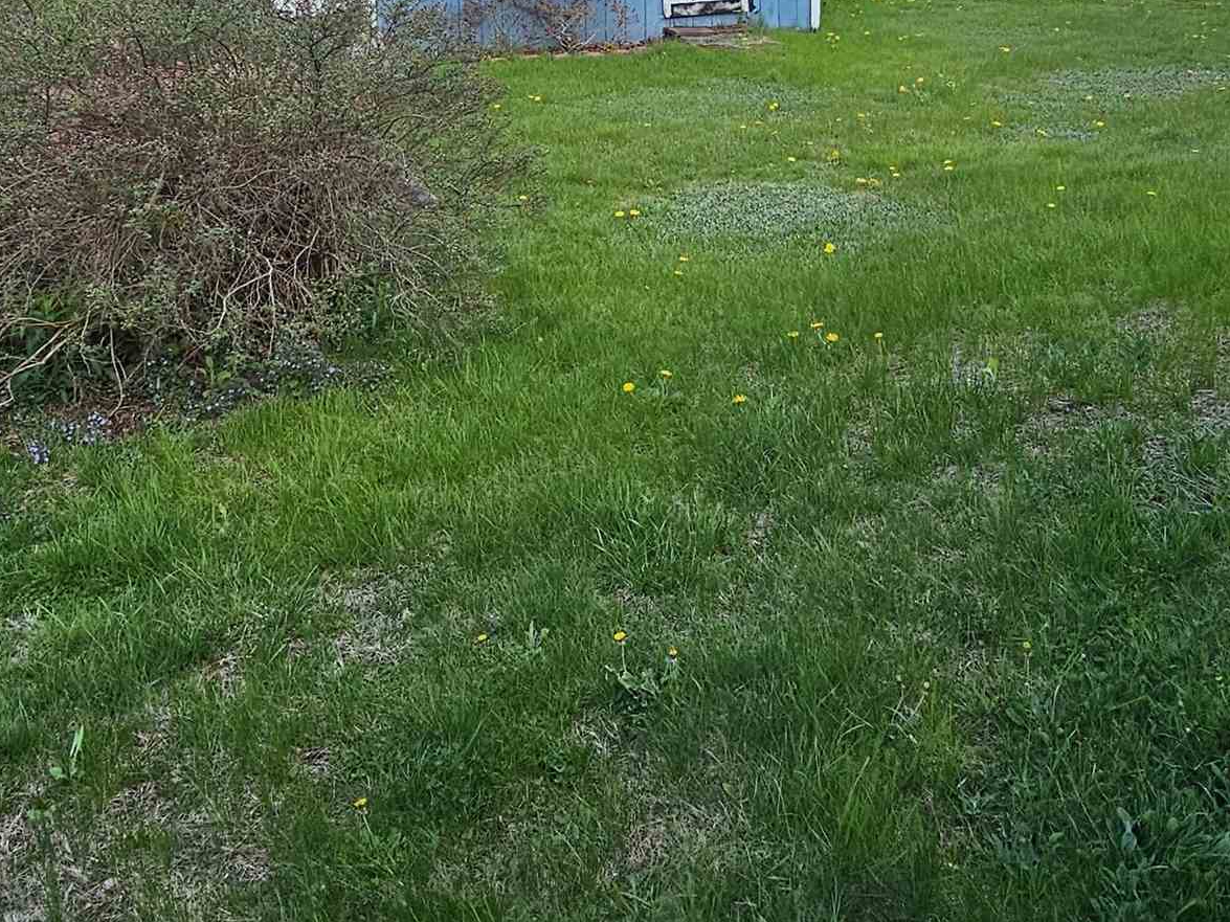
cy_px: 178
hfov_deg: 53.9
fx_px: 1208
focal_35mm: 34
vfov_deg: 40.0
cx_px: 680
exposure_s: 1/909
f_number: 2.2
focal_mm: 2.2
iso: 50
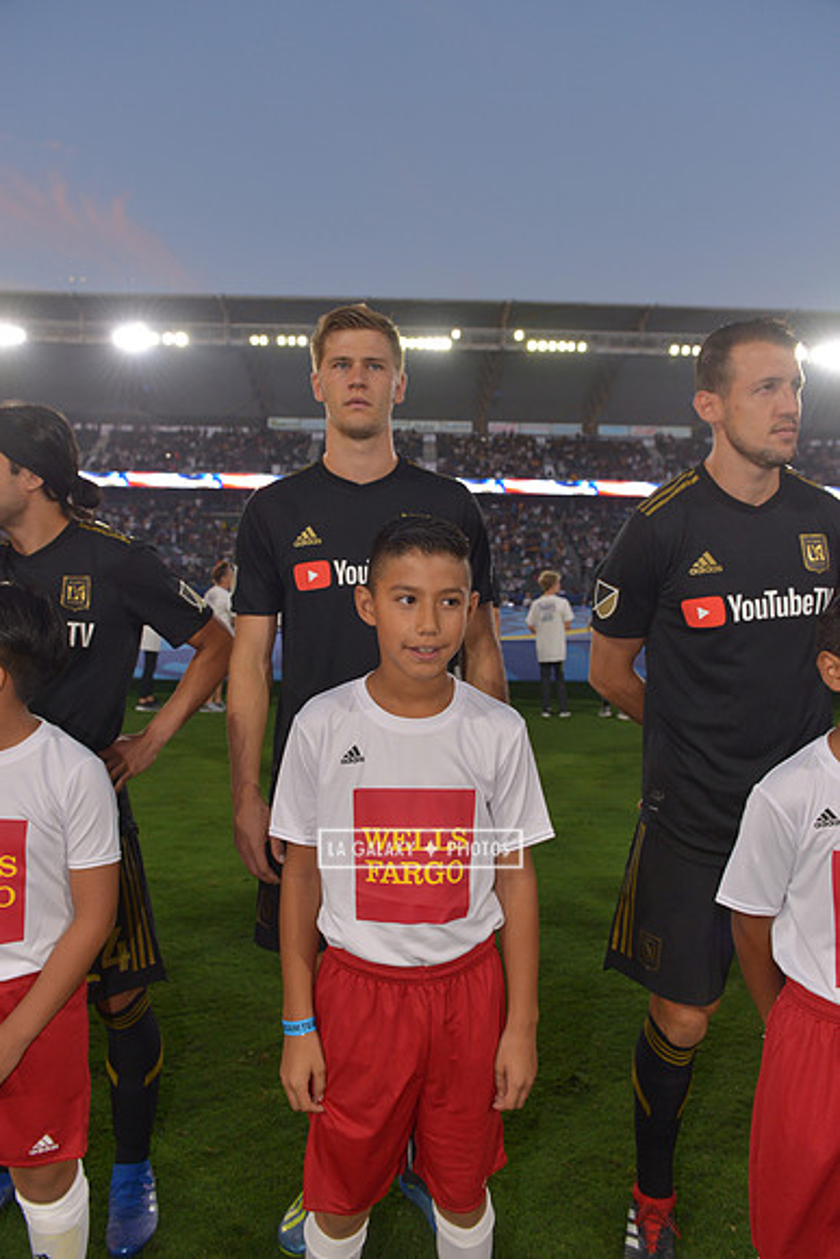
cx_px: 420
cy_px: 630
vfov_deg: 69.4
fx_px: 909
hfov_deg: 49.6
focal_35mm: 26
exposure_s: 1/250
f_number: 5
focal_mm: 26
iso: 640
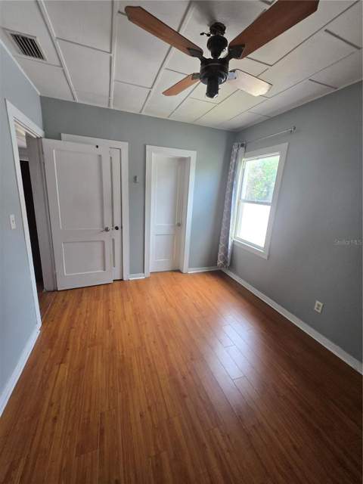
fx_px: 182
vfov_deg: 106.2
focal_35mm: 13
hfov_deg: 89.9
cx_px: 182
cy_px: 242
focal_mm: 1.7
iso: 64
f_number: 2.2
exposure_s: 1/60
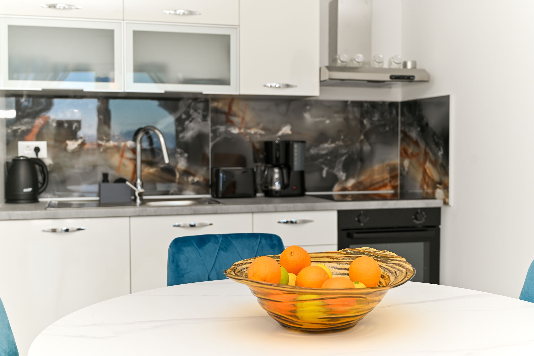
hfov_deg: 45.4
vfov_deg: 31.2
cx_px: 267
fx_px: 638
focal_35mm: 43
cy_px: 178
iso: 100
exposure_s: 1/200
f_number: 4
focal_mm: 43
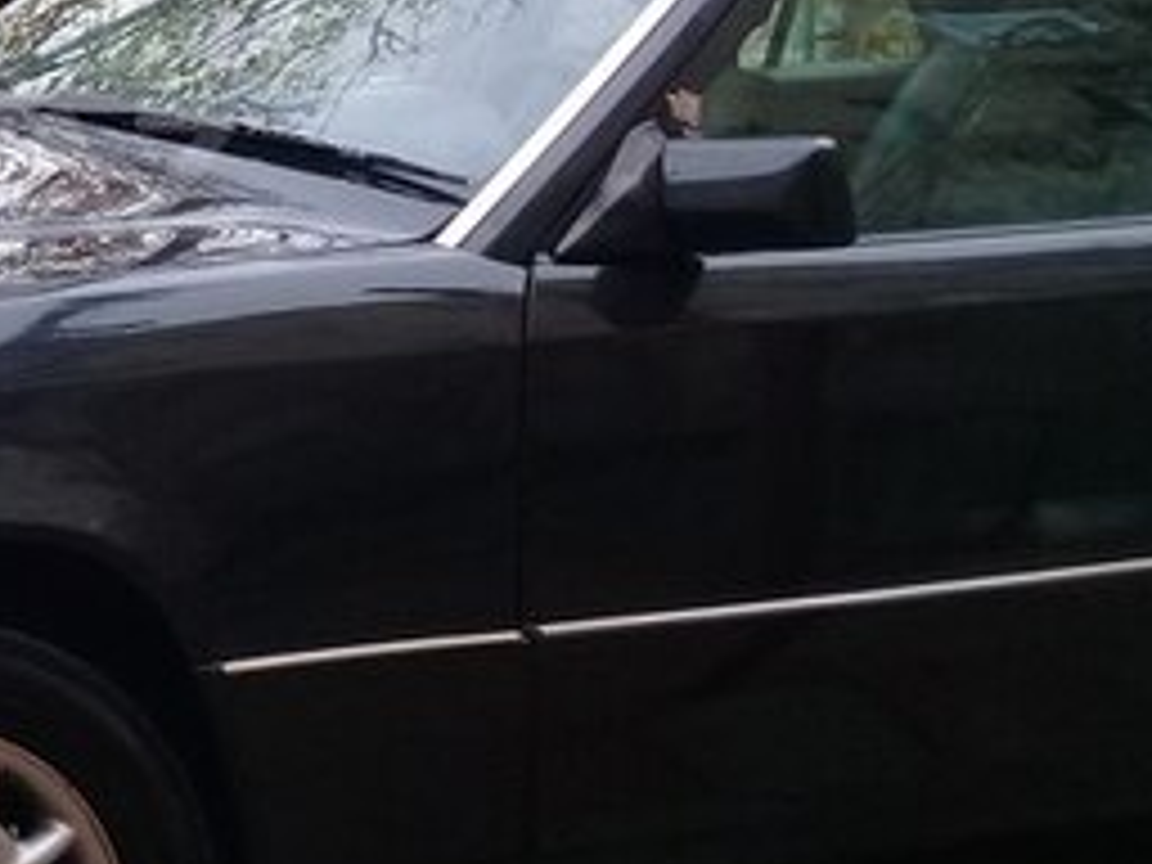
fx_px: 2662
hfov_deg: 22.5
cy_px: 173
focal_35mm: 80
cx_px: -225
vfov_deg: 18.3
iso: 64
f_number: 2.2
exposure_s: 1/40
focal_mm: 3.3
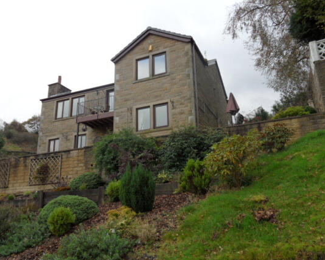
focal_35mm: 30
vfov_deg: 48.5
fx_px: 289
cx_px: 148
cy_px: 129
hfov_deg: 58.7
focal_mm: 4.6
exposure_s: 1/125
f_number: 3.4
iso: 80
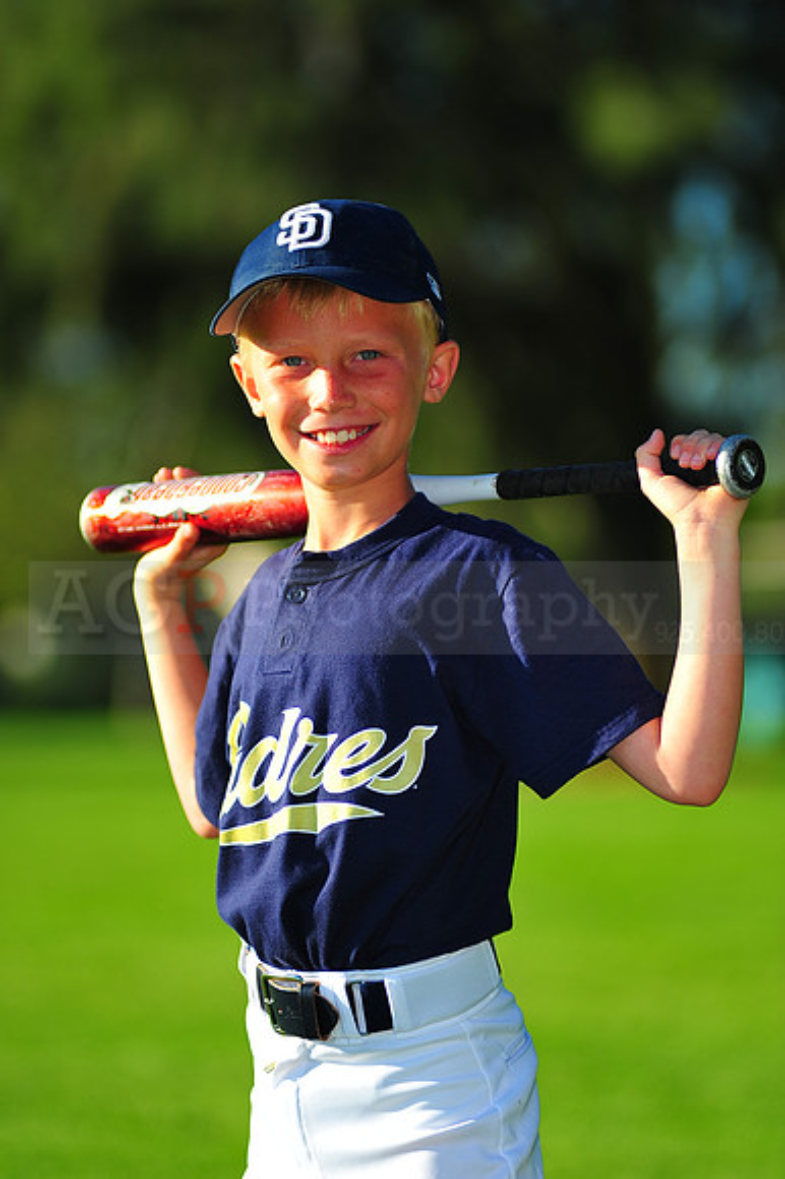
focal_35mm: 180
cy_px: 590
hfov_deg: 7.6
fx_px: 5894
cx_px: 392
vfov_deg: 11.4
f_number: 3.5
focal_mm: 180
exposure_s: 1/1600
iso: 200
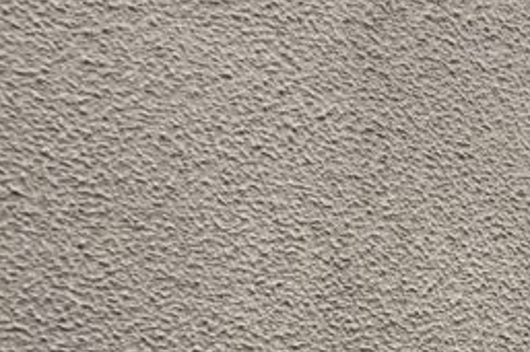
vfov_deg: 19.2
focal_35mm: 58
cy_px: 585
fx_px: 853
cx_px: 823
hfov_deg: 25.0
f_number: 2.2
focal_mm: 2.22
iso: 50
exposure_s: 1/368
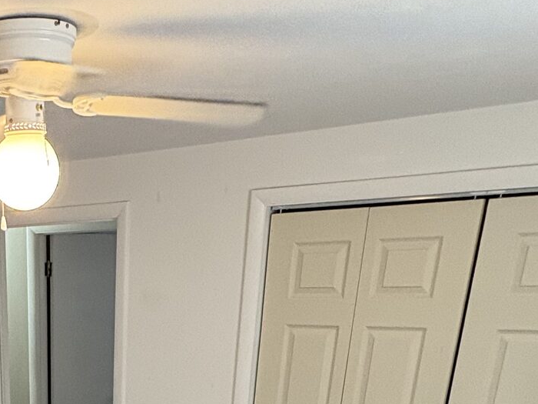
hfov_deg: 36.1
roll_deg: +1.8
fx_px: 746
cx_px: 10
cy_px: 570
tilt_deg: -20.5
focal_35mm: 48
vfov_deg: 24.8
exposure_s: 1/59
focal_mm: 2.22
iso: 320
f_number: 2.2
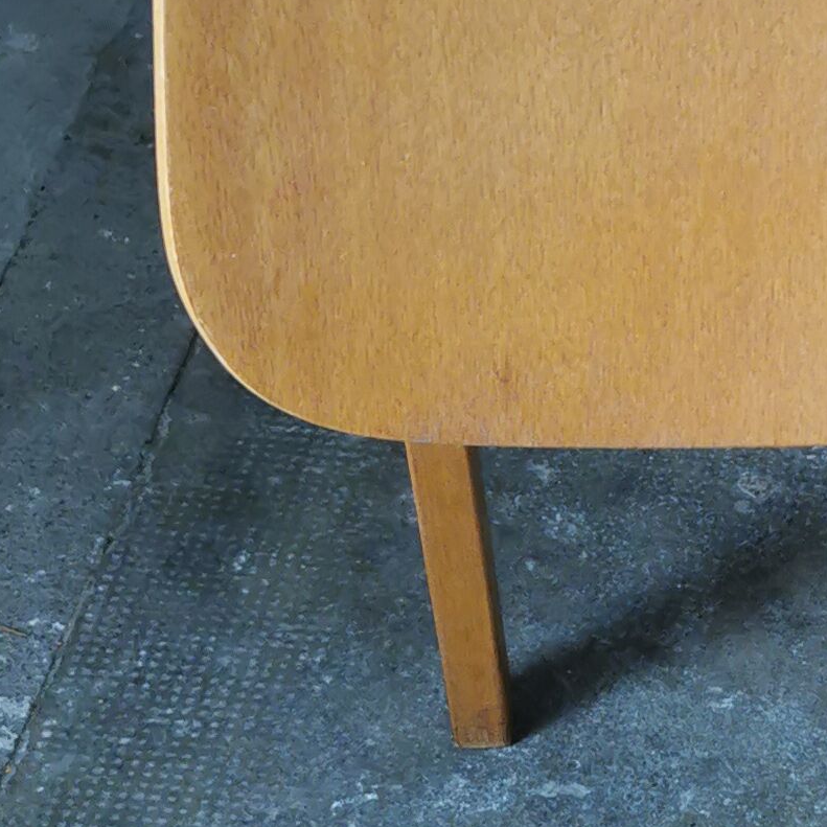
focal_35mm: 110
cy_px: 757
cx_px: 1090
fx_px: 2973
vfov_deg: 15.6
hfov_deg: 15.1
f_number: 1.6
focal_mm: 5.56
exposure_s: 1/50
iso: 100
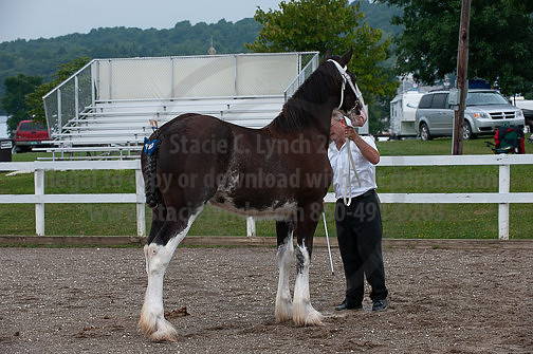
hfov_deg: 17.7
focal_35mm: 116
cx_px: 266
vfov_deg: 11.8
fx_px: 1716
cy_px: 177
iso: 640
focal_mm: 116
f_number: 5.6
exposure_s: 1/1250
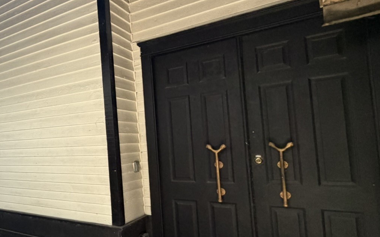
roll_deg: +2.5
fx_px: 311
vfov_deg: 41.8
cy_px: 131
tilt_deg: +3.6
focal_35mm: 30
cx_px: 27
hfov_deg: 53.6
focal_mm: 2.22
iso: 320
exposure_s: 1/75
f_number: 2.2
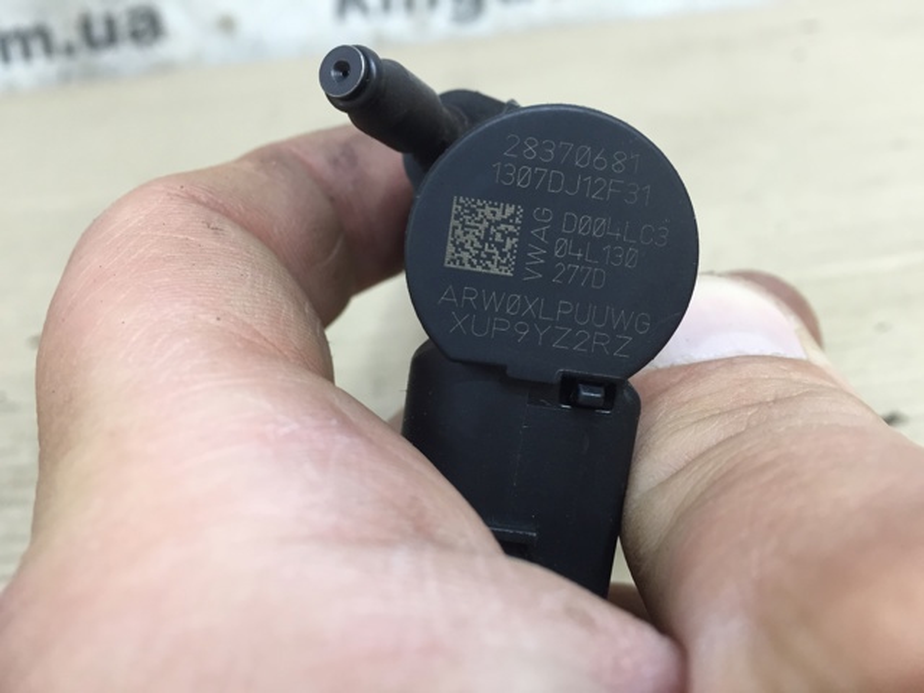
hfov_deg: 61.7
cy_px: 346
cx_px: 462
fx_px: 774
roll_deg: +7.9
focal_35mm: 29
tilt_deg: -30.5
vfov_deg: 48.2
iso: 125
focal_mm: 4.15
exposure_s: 1/33
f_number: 2.2
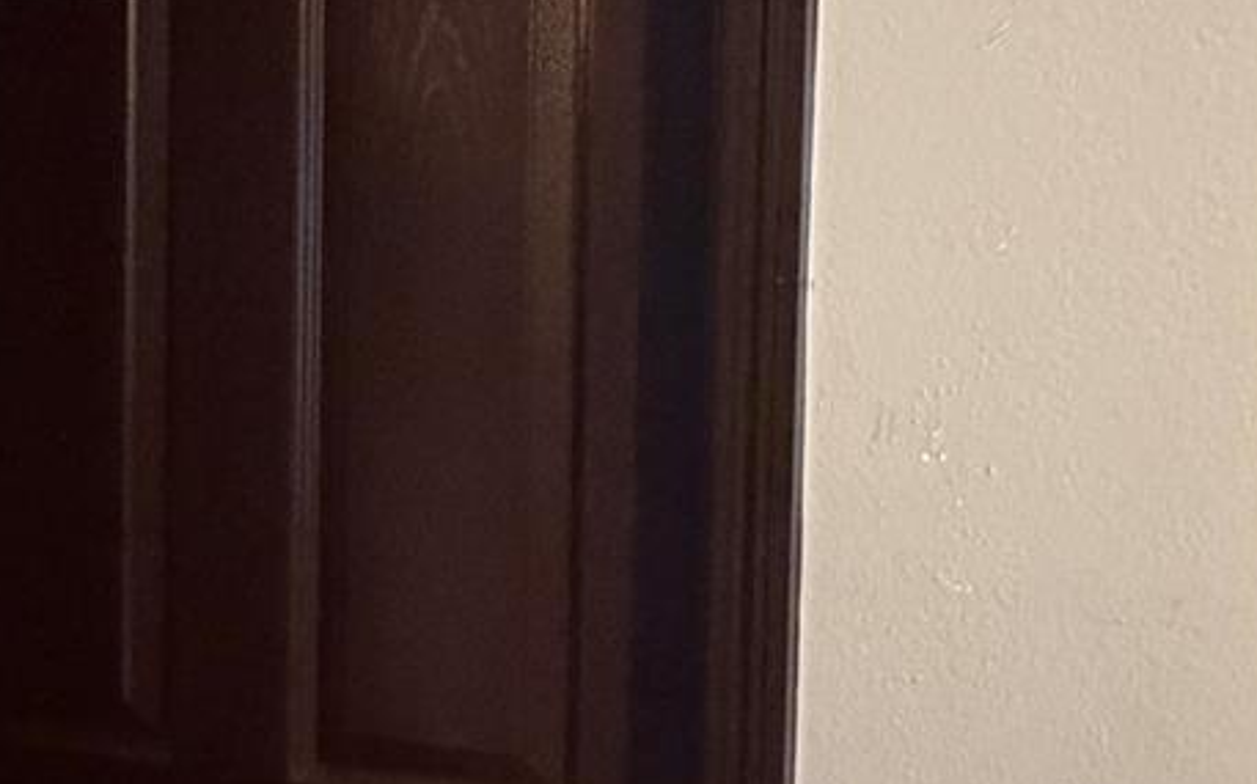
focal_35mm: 39
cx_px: 776
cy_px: 314
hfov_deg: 50.0
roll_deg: -2.1
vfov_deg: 32.6
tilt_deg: -1.7
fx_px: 1335
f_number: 2.2
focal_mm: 2.22
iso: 1600
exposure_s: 1/30
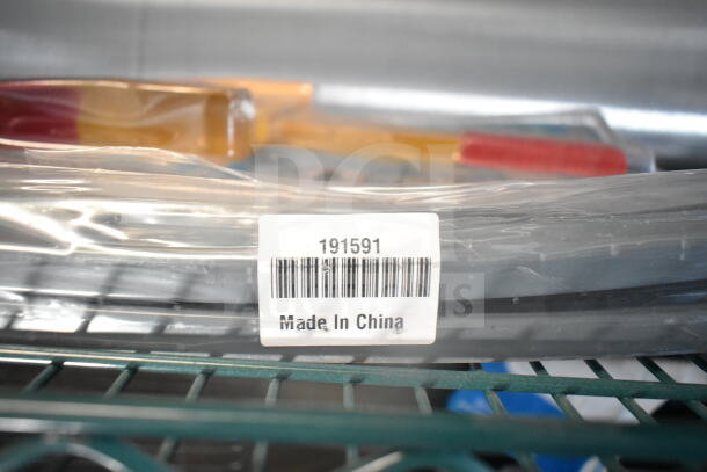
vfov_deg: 48.0
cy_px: 236
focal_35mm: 27
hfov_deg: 67.4
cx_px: 354
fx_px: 530
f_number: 3.5
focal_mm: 18
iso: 3600
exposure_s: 1/30
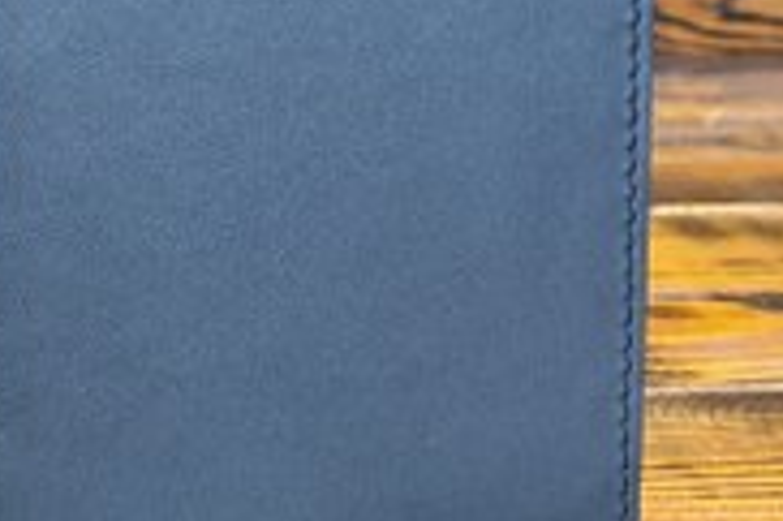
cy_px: -26
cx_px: 176
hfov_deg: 21.3
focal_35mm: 95
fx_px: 2064
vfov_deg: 14.1
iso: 250
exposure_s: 1/25
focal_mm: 4.3
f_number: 2.4
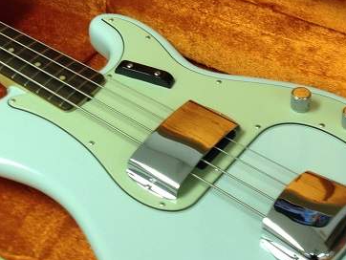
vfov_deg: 14.8
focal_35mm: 99
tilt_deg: -38.1
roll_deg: +5.6
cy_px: 20
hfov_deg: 19.7
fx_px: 990
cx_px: 91
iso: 50
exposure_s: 1/20
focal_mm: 4.28
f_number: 2.4
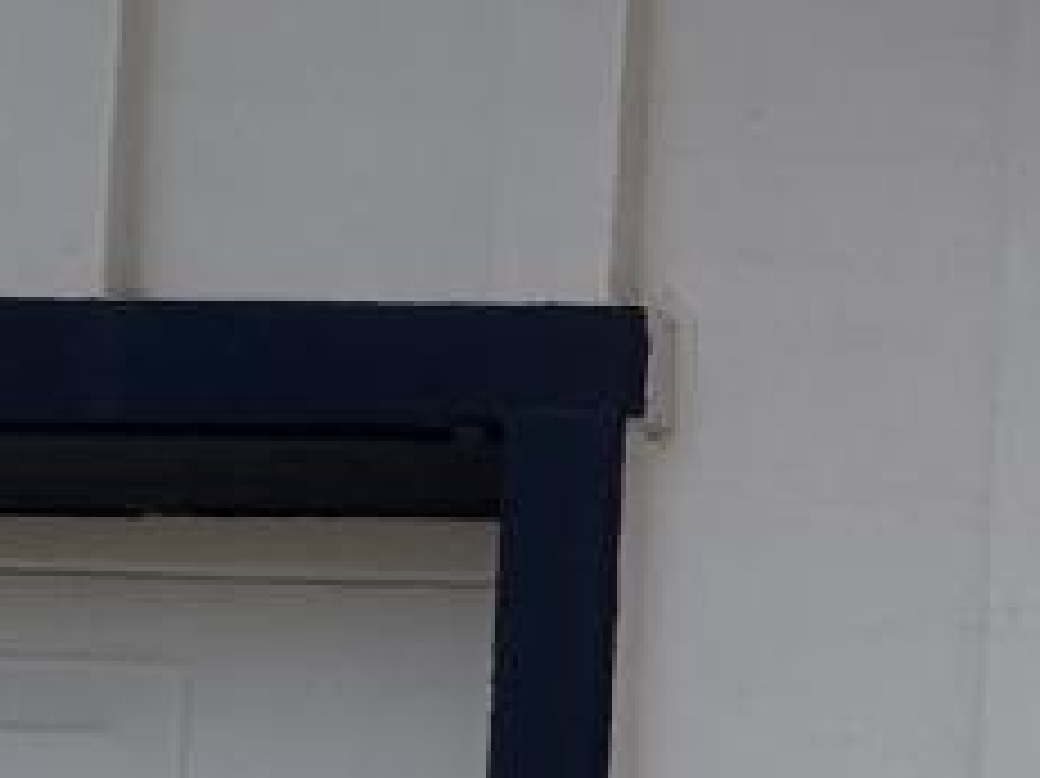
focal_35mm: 91
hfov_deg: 11.7
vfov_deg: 13.8
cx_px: 3070
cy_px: 1554
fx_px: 2733
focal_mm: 2.22
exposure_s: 1/1189
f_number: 2.2
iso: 32
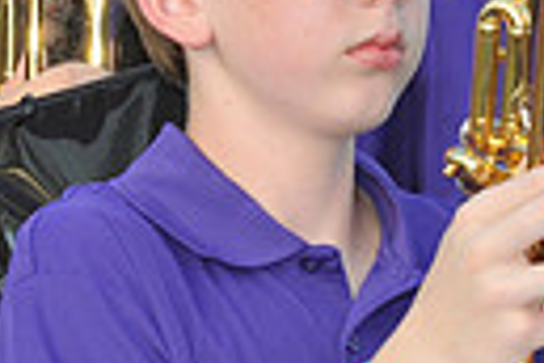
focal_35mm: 387
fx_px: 5848
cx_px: -464
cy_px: 42
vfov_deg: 3.6
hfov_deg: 5.2
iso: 1600
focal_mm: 86
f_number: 13
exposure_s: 1/250
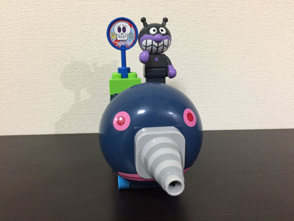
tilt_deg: -15.6
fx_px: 246
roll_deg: +1.1
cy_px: 110
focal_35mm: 29
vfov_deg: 48.2
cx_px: 147
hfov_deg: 61.7
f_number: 2.2
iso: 160
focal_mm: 4.15
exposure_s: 1/30
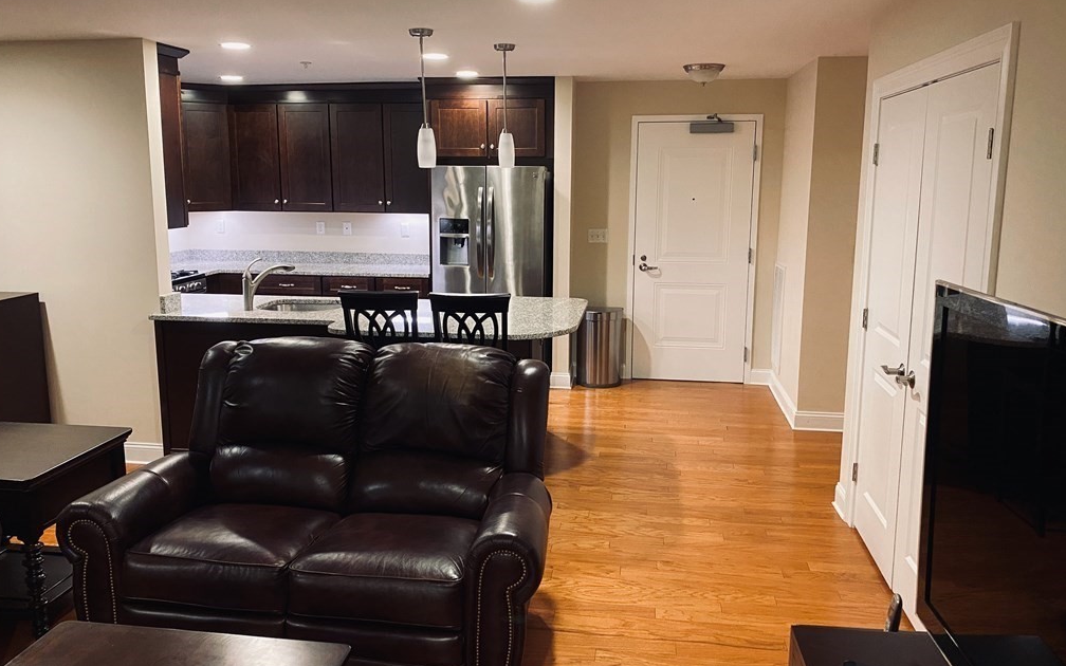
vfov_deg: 44.5
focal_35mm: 28
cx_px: 528
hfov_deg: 66.5
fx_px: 813
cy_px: 316
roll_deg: +0.0
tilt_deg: -8.2
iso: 500
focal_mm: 4.25
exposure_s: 1/60
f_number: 1.8
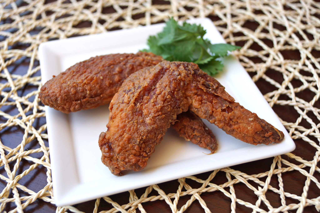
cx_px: 160
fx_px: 347
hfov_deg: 49.6
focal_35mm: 39
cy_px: 106
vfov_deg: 34.2
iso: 100
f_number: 4.5
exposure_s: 1/80
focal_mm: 26
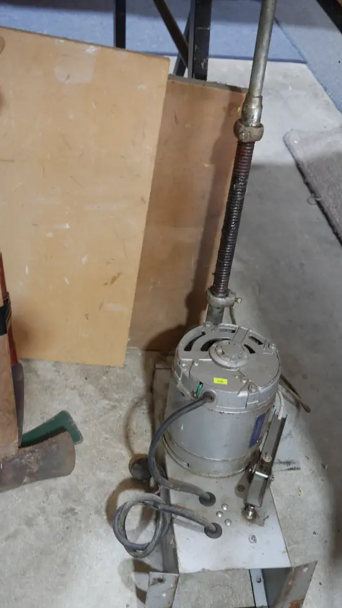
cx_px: 219
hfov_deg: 29.5
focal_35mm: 40
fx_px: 645
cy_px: 309
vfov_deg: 50.5
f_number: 4
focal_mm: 18
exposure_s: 1/60
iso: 640
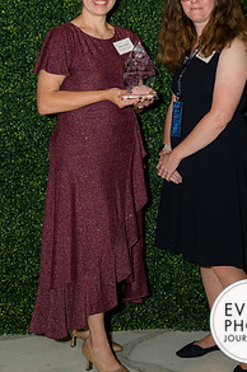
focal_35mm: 71
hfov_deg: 19.1
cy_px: 117
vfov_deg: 28.3
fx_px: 732
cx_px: 145
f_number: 5
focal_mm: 46
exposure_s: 1/160
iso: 640
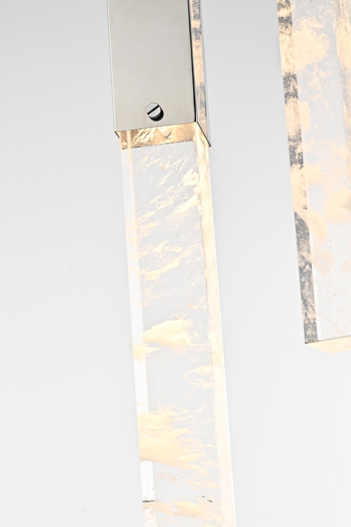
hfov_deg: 11.4
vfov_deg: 17.0
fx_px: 1755
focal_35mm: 120
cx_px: 216
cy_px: 338
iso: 100
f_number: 22
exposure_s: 1/15
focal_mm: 70
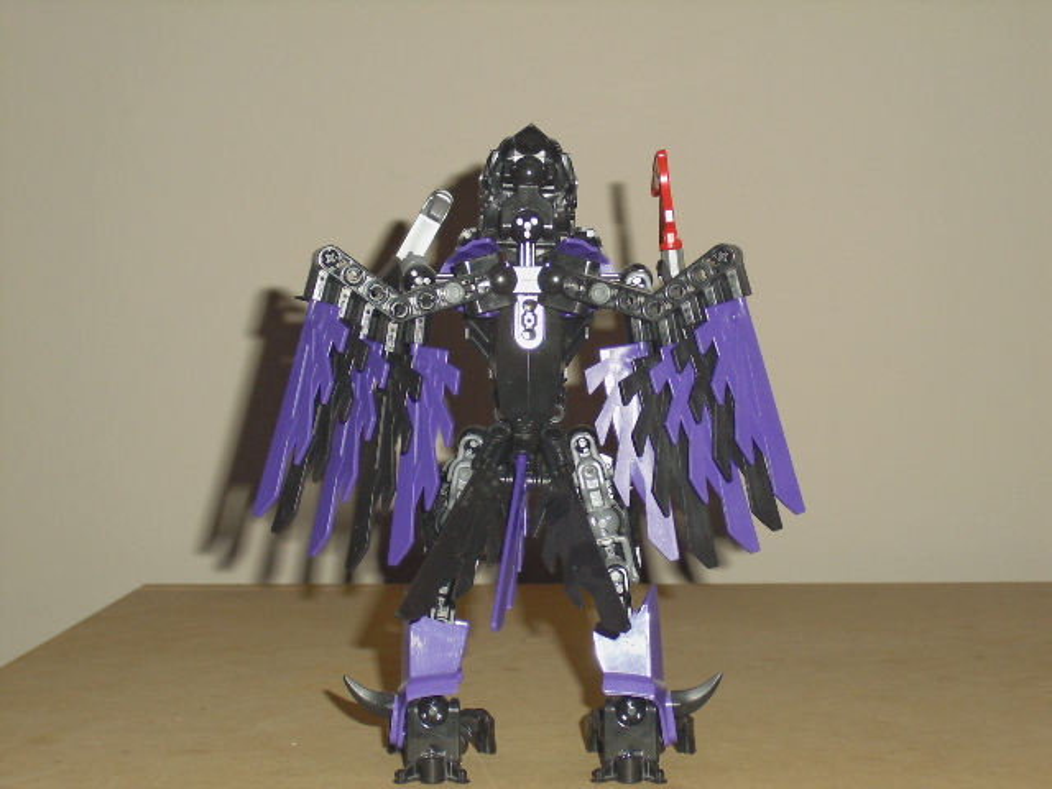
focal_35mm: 73
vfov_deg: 20.2
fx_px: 2219
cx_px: 526
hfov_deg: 26.7
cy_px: 394
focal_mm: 13.1
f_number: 4.6
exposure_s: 1/60
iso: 200
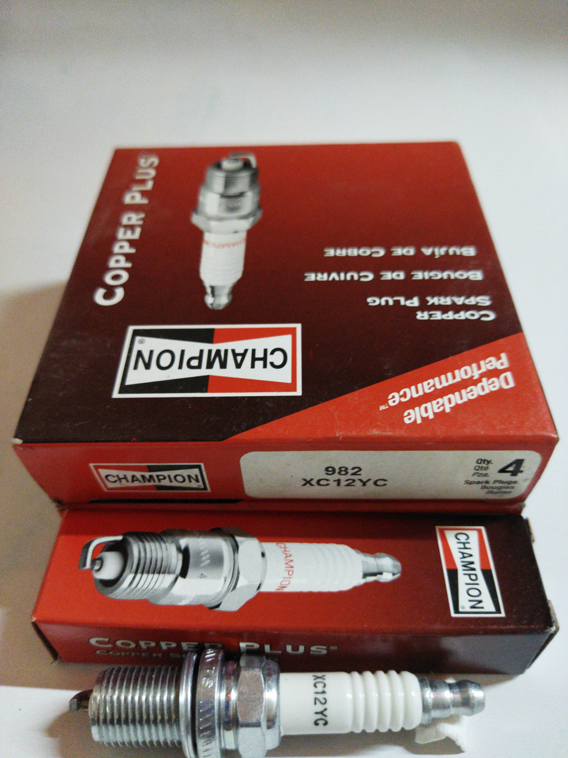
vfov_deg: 65.3
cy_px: 379
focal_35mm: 27
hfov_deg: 51.4
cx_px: 284
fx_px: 591
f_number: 1.79
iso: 856
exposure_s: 1/25
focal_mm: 4.71
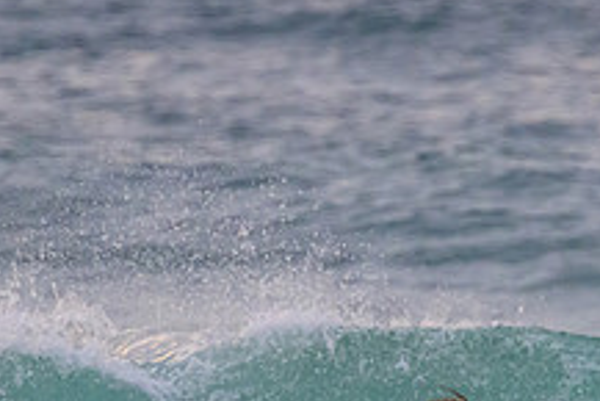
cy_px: 455
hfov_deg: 1.0
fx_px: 35606
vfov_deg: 0.6
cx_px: 420
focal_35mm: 2135
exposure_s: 1/1600
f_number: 11
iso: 8000
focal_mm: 800
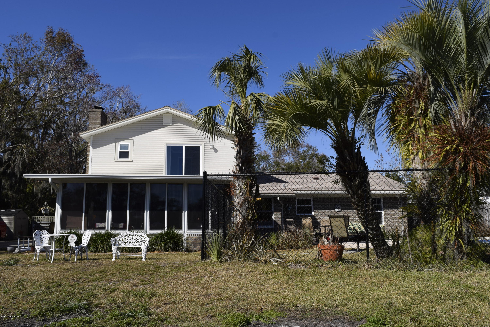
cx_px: 245
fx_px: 368
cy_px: 164
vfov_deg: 47.9
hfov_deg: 67.4
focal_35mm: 27
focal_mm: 18
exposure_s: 1/200
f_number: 11
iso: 100
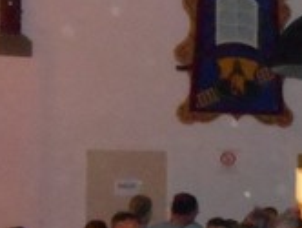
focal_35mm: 100
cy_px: 197
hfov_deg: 17.0
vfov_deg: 14.7
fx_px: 874
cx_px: 502
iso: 1600
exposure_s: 1/25
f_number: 3.4
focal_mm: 4.7
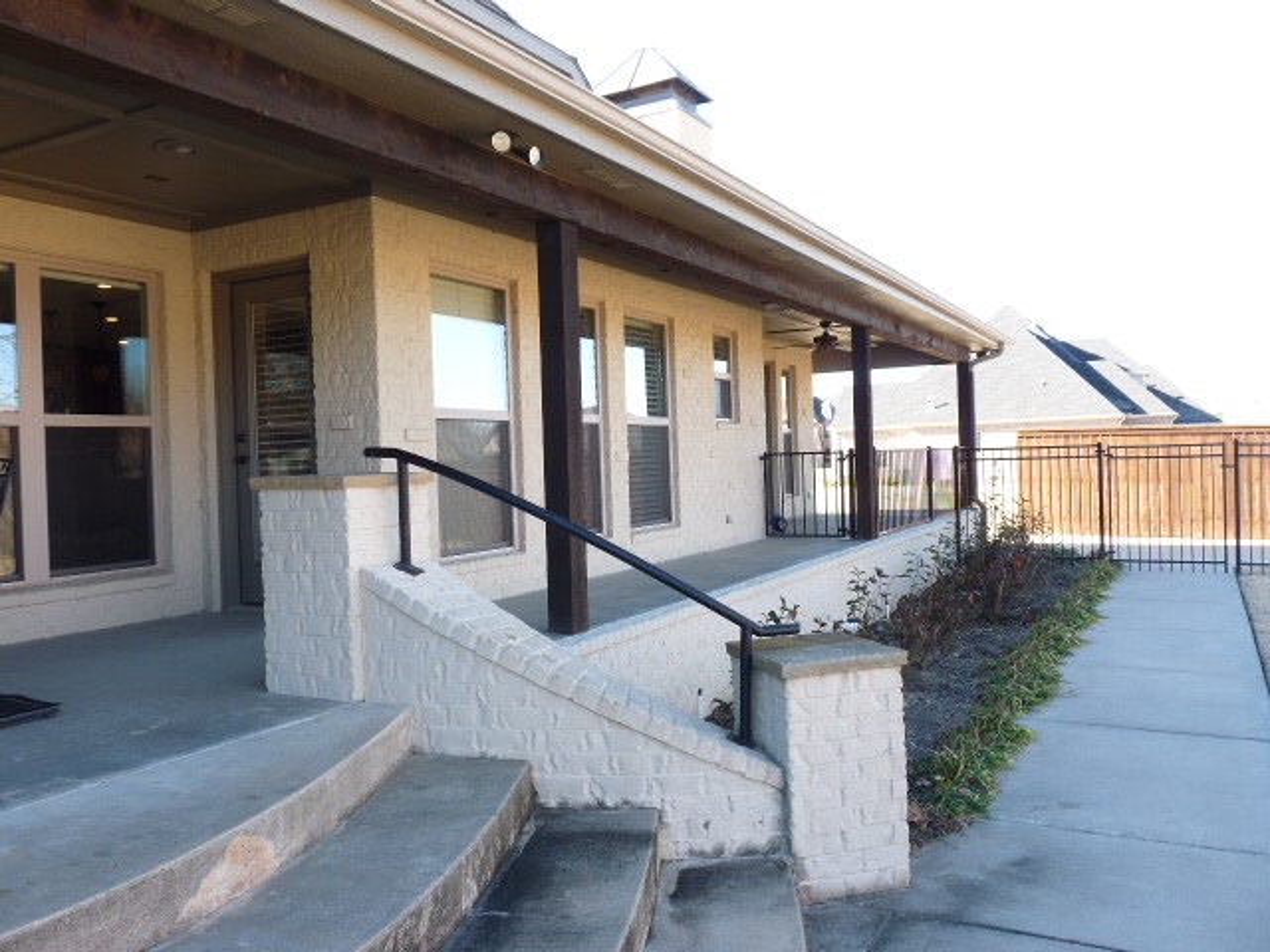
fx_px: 991
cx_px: 635
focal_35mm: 27
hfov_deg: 65.3
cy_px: 476
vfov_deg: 51.4
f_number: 3.6
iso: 100
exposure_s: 1/100
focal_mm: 4.8
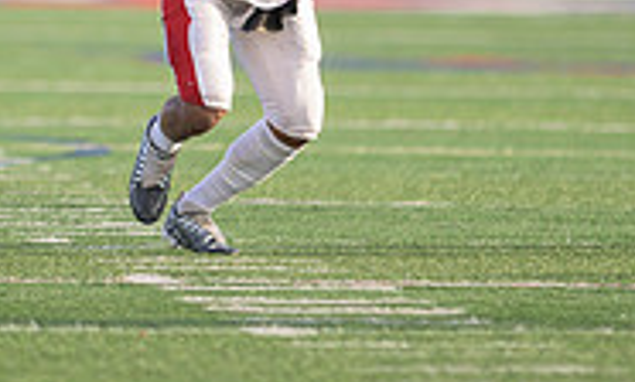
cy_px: -125
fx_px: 18569
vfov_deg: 1.2
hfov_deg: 2.0
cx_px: 185
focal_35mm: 1084
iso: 500
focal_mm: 300
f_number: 2.8
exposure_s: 1/2500
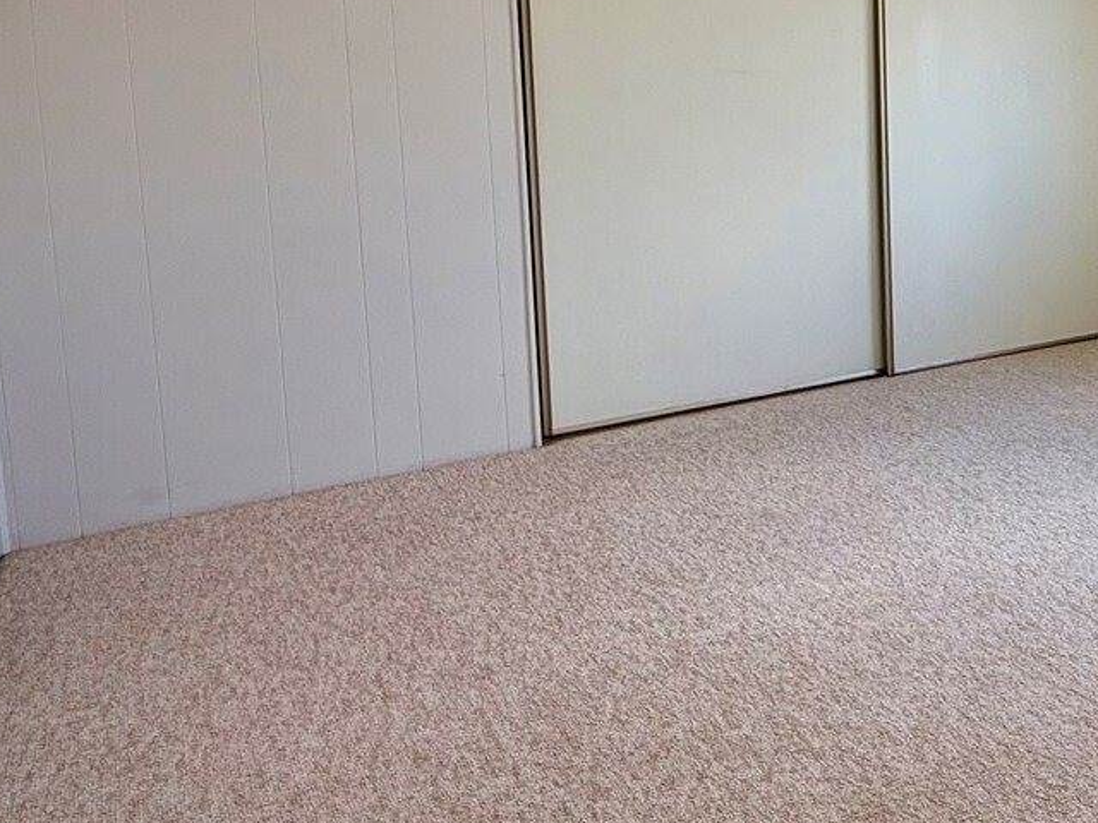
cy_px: 206
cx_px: 1043
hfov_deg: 46.0
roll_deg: +0.6
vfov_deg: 39.6
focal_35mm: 35
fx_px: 1110
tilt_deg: -5.2
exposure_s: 1/159
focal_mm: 2.22
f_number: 2.2
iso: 64
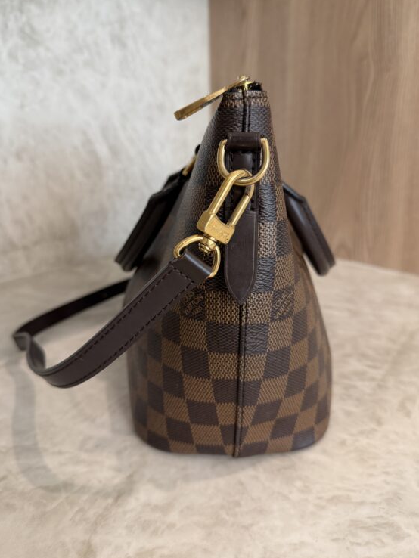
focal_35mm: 26
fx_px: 419
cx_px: 213
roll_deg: +0.5
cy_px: 273
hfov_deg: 53.1
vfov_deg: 67.3
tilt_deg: -19.0
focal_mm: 6.76
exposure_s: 1/120
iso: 160
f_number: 1.78
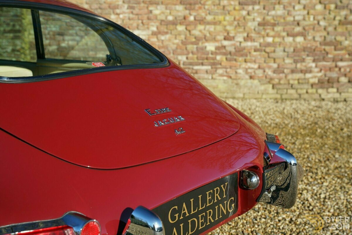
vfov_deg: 24.4
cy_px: 118
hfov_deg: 35.9
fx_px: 543
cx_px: 176
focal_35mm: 56
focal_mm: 55.5
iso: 100
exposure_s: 1/125
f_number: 6.3
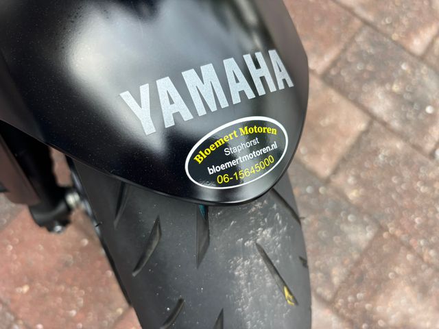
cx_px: 220
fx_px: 330
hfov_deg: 67.3
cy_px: 164
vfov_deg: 53.1
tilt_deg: -75.0
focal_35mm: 26
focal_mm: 5.96
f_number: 1.6
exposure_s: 1/121
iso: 100
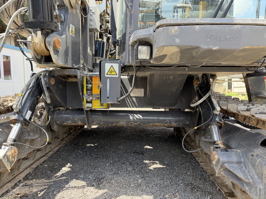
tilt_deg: -2.8
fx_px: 184
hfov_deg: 71.6
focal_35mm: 24
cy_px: 100
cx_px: 133
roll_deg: +1.5
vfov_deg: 56.8
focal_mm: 6.76
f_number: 1.78
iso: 100
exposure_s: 1/433
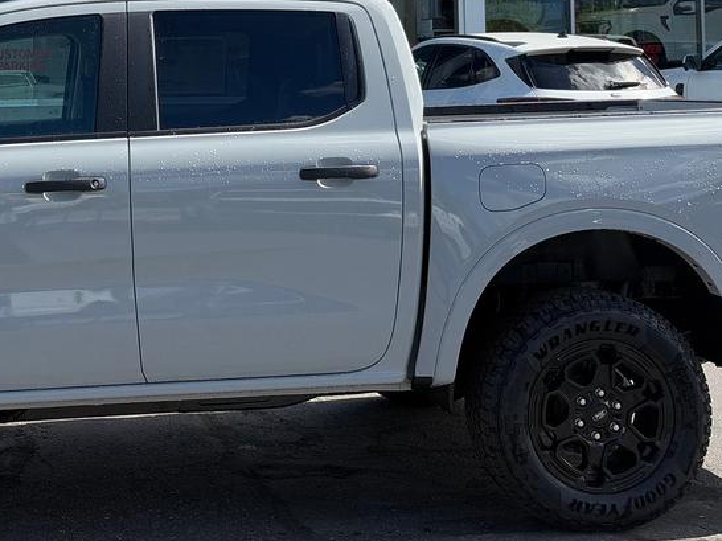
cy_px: 12
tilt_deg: +2.5
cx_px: 115
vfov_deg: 23.1
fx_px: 1272
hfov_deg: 30.7
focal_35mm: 61
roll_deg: +0.6
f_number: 1.6
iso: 50
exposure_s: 1/2747
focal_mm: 5.96
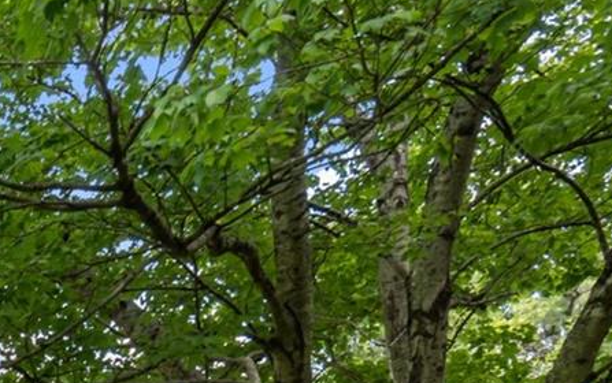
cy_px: 700
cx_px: -441
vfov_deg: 15.8
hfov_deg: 21.4
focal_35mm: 70
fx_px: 1168
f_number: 7.1
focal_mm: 10
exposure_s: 1/60
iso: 100
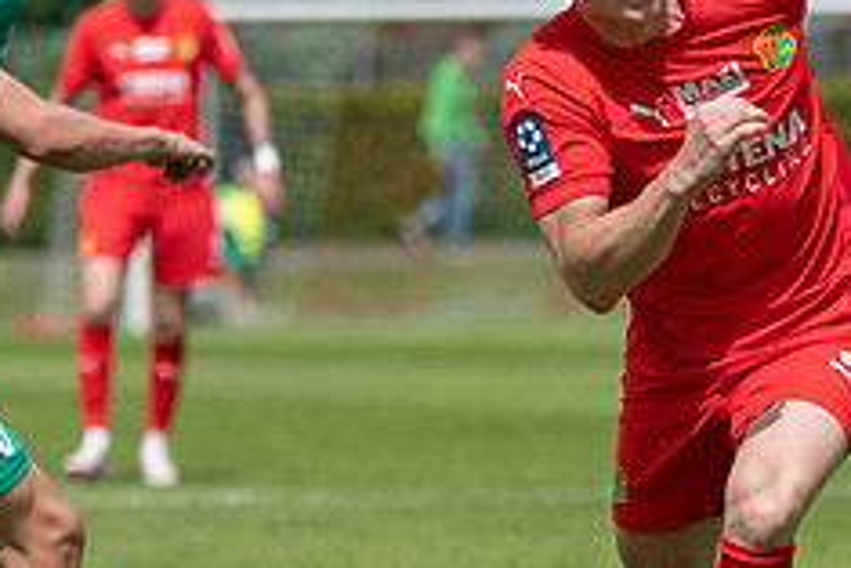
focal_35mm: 481
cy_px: 262
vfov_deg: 2.9
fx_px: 11377
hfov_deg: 4.3
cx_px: 829
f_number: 3.2
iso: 110
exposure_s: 1/2000
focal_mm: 130
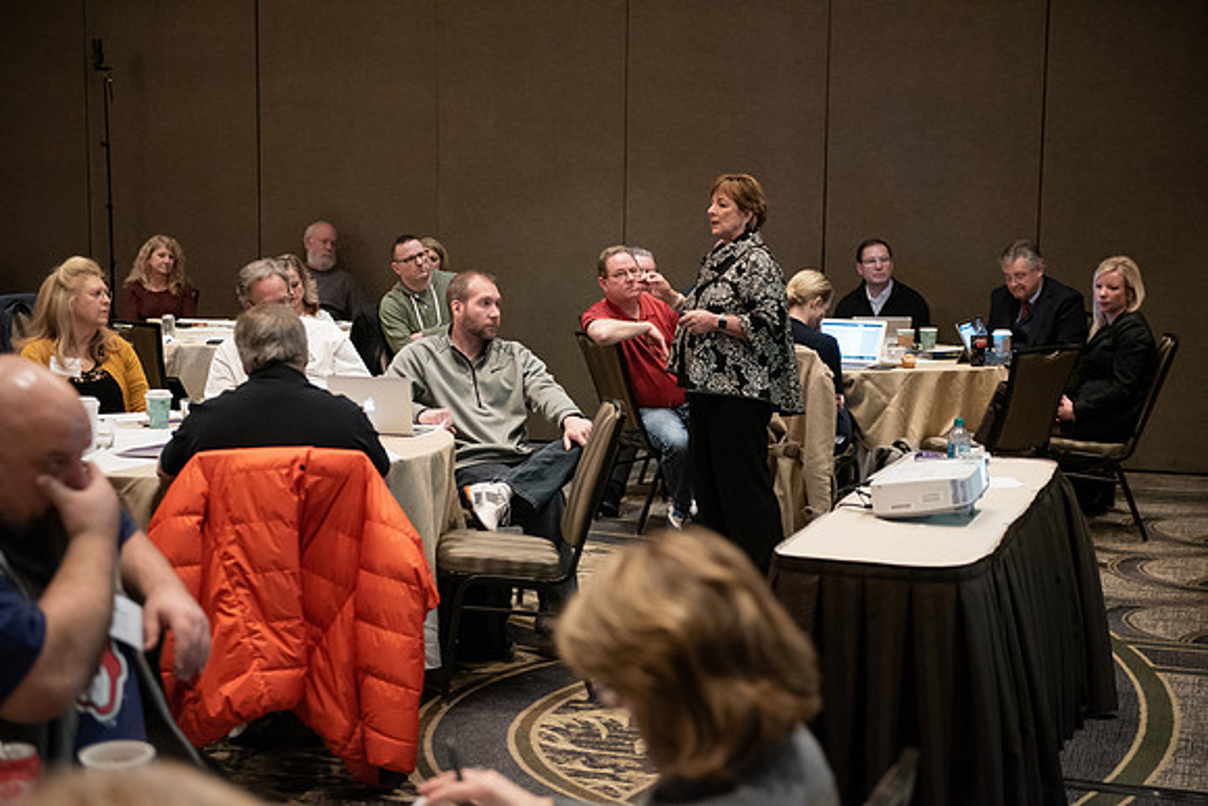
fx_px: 1947
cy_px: 403
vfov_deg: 23.4
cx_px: 604
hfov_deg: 34.5
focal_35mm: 58
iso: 4000
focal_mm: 58
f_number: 2.8
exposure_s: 1/160
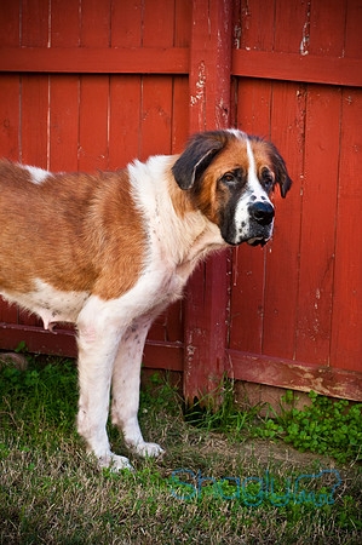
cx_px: 181
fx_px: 1134
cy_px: 272
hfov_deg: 18.1
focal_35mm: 75
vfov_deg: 27.0
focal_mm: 50
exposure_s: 1/125
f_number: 5.6
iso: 200
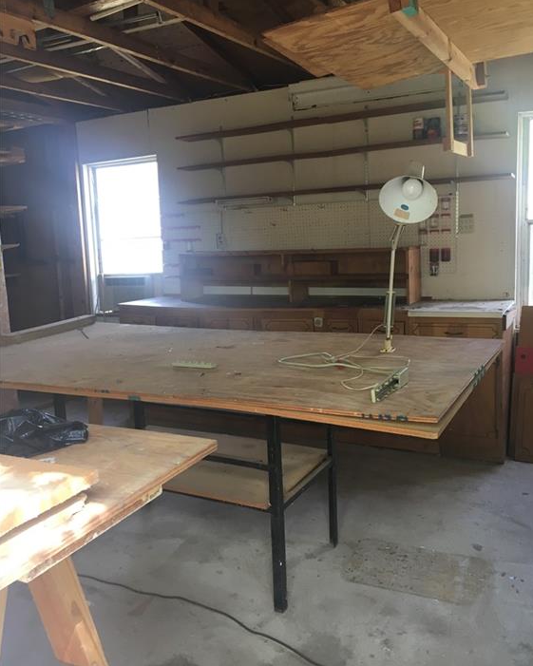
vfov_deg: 57.1
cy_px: 317
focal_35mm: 31
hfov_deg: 47.1
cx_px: 272
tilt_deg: -7.1
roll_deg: +2.8
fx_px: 611
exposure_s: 1/30
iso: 50
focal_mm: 4.15
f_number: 2.2
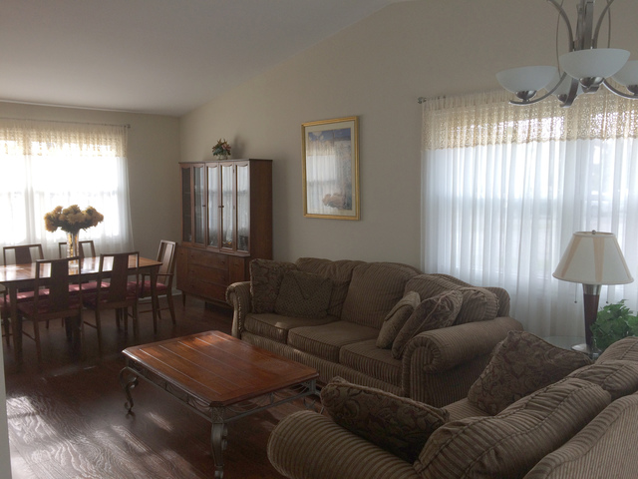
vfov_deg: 48.2
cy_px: 240
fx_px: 534
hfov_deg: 61.7
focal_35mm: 29
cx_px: 319
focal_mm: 4.15
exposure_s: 1/46
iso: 32
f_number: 2.2
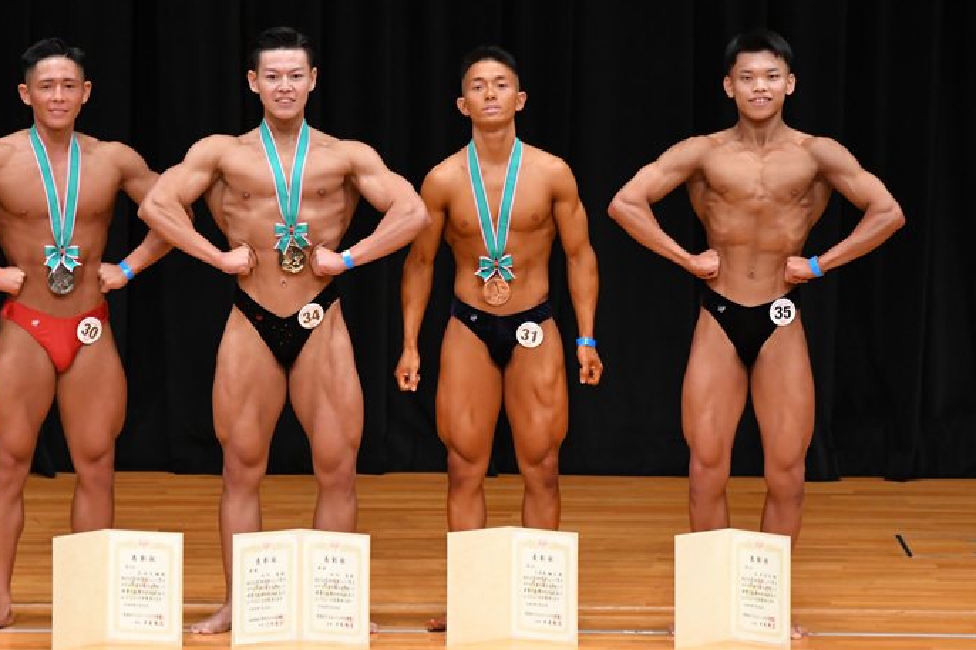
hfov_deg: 6.8
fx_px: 8266
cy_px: 314
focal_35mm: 305
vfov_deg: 4.5
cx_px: 466
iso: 3200
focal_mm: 180
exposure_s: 1/400
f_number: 5.6
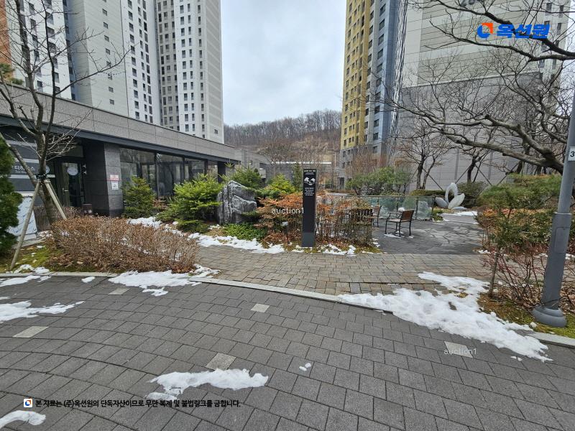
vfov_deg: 89.9
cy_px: 216
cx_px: 288
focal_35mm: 13
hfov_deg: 106.2
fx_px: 216
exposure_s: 1/453
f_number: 2.2
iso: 50
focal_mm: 2.2
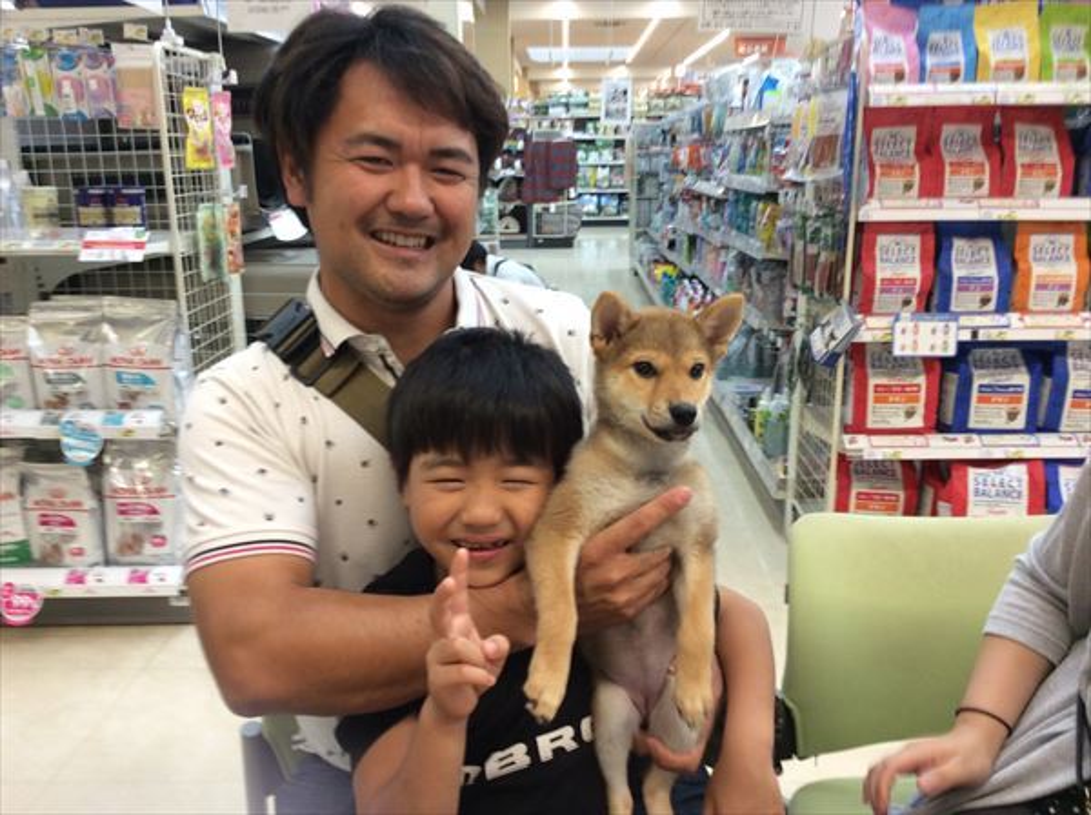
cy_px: 408
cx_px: 546
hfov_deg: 56.9
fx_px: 1007
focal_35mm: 32
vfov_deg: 44.0
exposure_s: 1/24
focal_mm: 3.3
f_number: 2.4
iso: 64
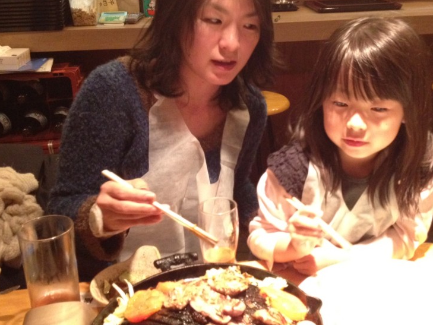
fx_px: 601
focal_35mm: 48
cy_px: 130
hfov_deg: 39.5
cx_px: 252
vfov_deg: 30.2
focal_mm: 4.28
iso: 400
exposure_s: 1/20
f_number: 2.4
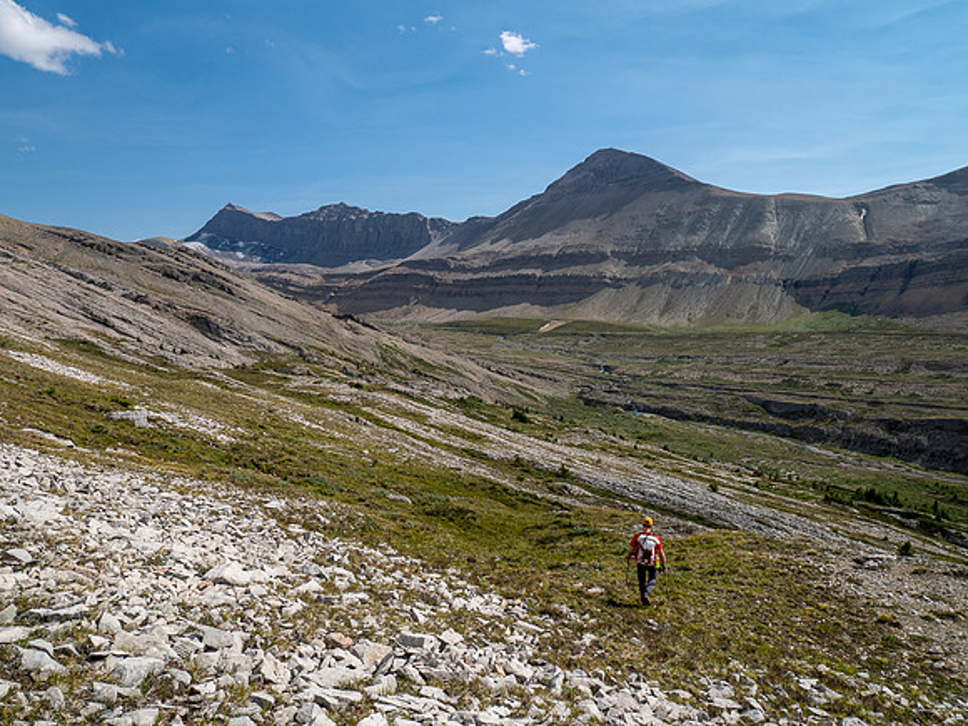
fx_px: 671
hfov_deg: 71.6
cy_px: 363
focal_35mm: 24
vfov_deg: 56.8
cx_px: 484
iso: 200
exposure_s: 1/250
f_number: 8
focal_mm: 12
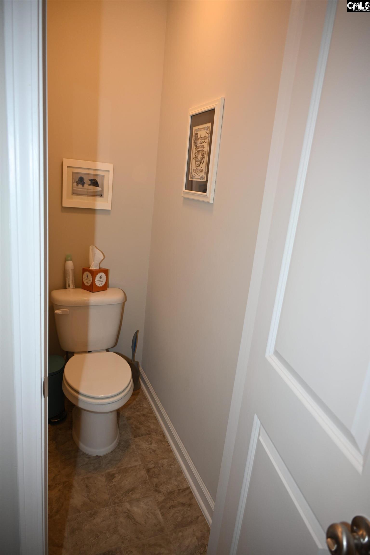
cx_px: 185
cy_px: 278
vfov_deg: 73.7
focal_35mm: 24
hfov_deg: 53.1
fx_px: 370
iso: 320
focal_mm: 24
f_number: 4
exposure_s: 1/60
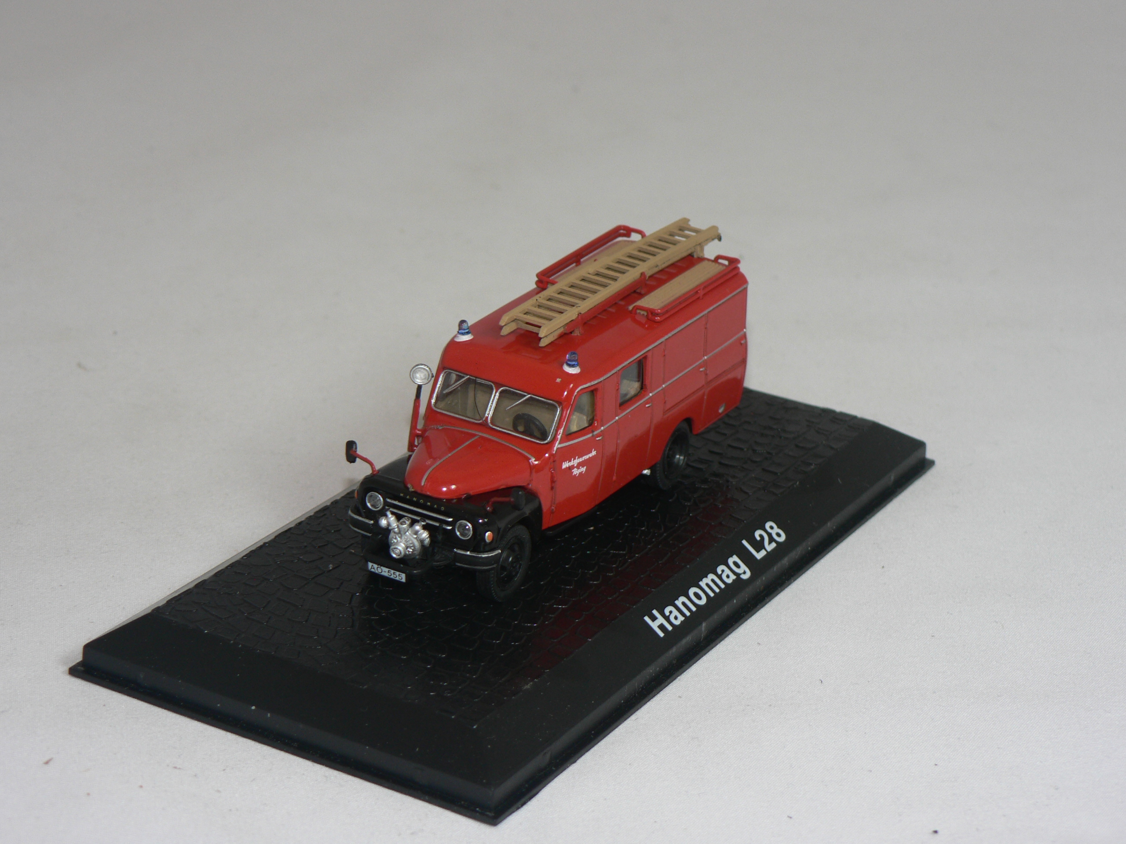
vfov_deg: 16.2
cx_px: 563
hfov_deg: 21.5
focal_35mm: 91
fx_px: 2960
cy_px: 422
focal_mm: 15.2
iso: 80
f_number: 3.2
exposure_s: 1/60
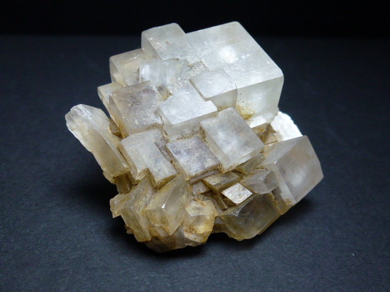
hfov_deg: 51.4
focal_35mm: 36
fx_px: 406
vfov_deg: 39.7
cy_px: 146
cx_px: 195
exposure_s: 1/60
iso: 320
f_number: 3.7
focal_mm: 6.4
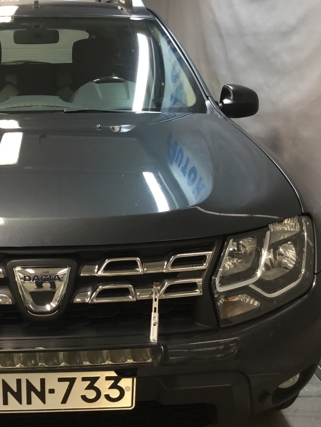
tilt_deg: -17.3
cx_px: 49
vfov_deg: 41.2
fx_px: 569
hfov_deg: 30.5
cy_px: 223
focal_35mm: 46
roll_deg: +2.0
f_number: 2.4
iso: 125
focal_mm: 3.3
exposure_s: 1/33
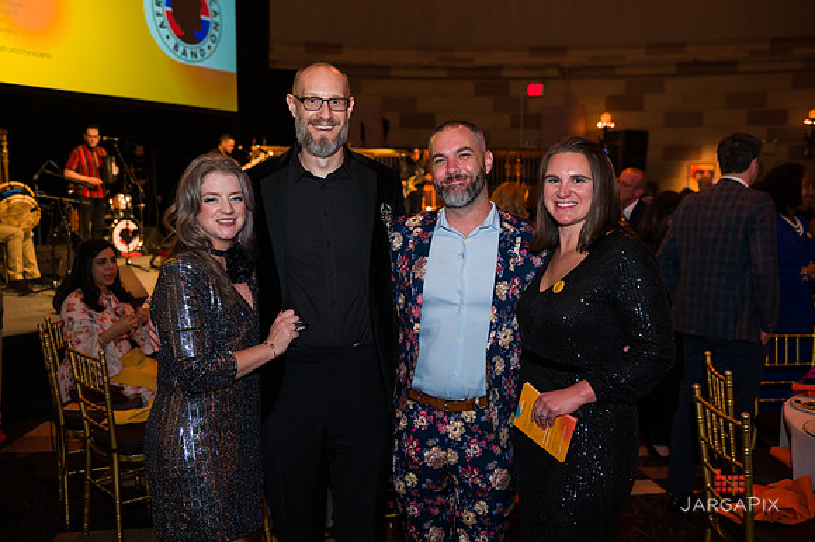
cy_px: 271
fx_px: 769
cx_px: 408
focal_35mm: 34
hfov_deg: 55.8
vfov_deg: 38.8
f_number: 4
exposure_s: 1/200
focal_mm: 34
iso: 1600
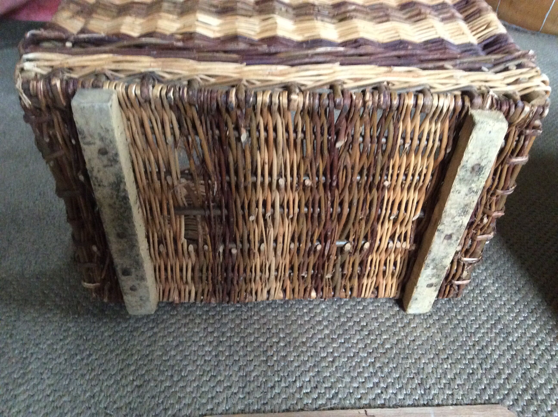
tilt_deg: -36.8
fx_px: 515
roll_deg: -1.0
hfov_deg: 56.9
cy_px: 208
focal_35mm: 32
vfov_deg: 44.1
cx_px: 279
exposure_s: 1/17
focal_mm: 3.3
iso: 400
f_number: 2.4
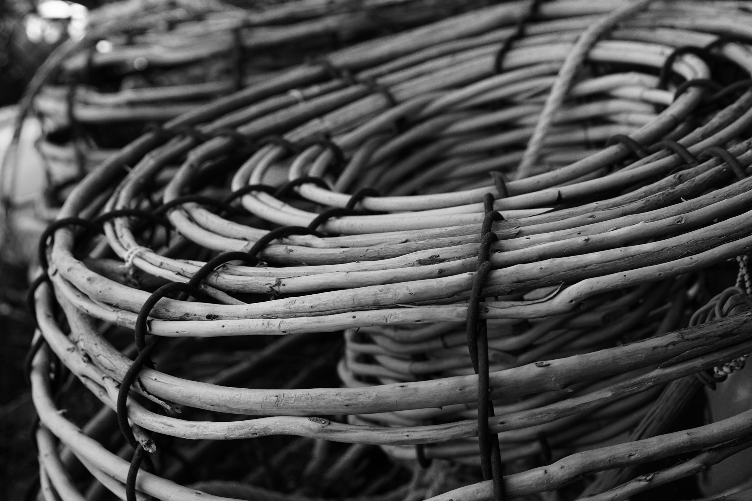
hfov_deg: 27.0
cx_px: 376
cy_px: 250
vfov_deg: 18.2
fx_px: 1566
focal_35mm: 75
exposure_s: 1/160
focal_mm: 50
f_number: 4
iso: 125
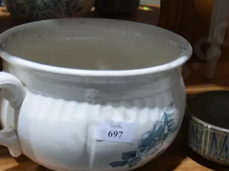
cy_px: 144
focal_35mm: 63
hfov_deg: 30.5
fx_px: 417
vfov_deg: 22.8
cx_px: 77
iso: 250
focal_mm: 14
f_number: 3.5
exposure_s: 1/60
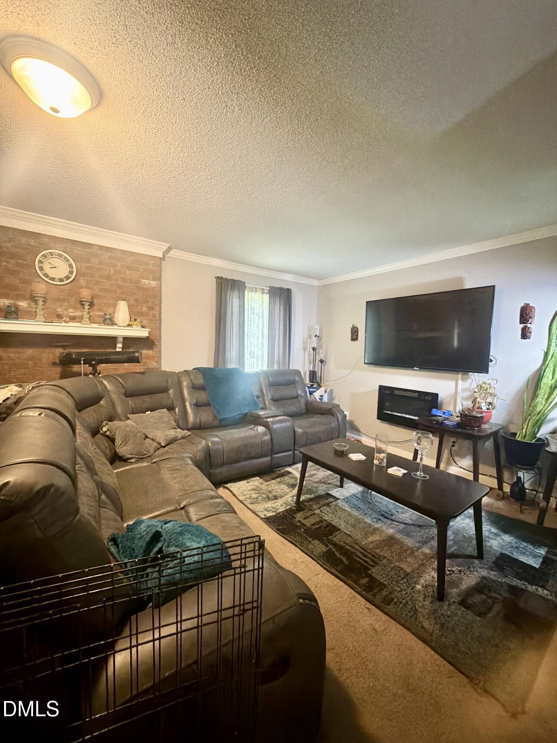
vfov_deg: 102.1
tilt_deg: -2.7
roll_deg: -3.3
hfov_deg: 85.7
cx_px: 278
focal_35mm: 14
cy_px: 372
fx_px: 300
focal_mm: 2.22
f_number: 2.2
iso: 1000
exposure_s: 1/40
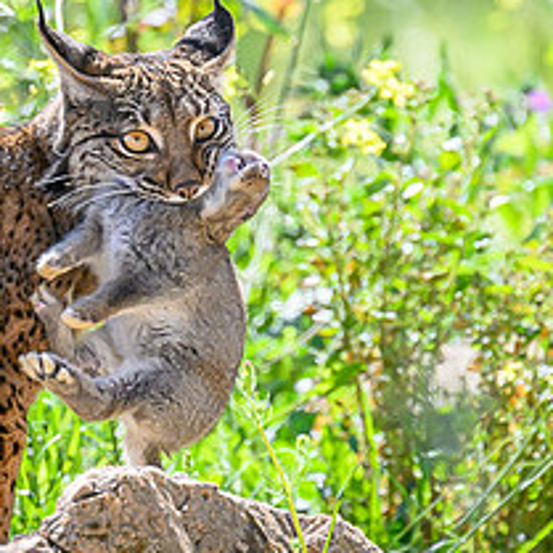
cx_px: 116
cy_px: 242
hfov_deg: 1.1
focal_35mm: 1571
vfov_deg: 1.1
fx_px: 28394
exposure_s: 1/2000
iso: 1100
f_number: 5.6
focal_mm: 400
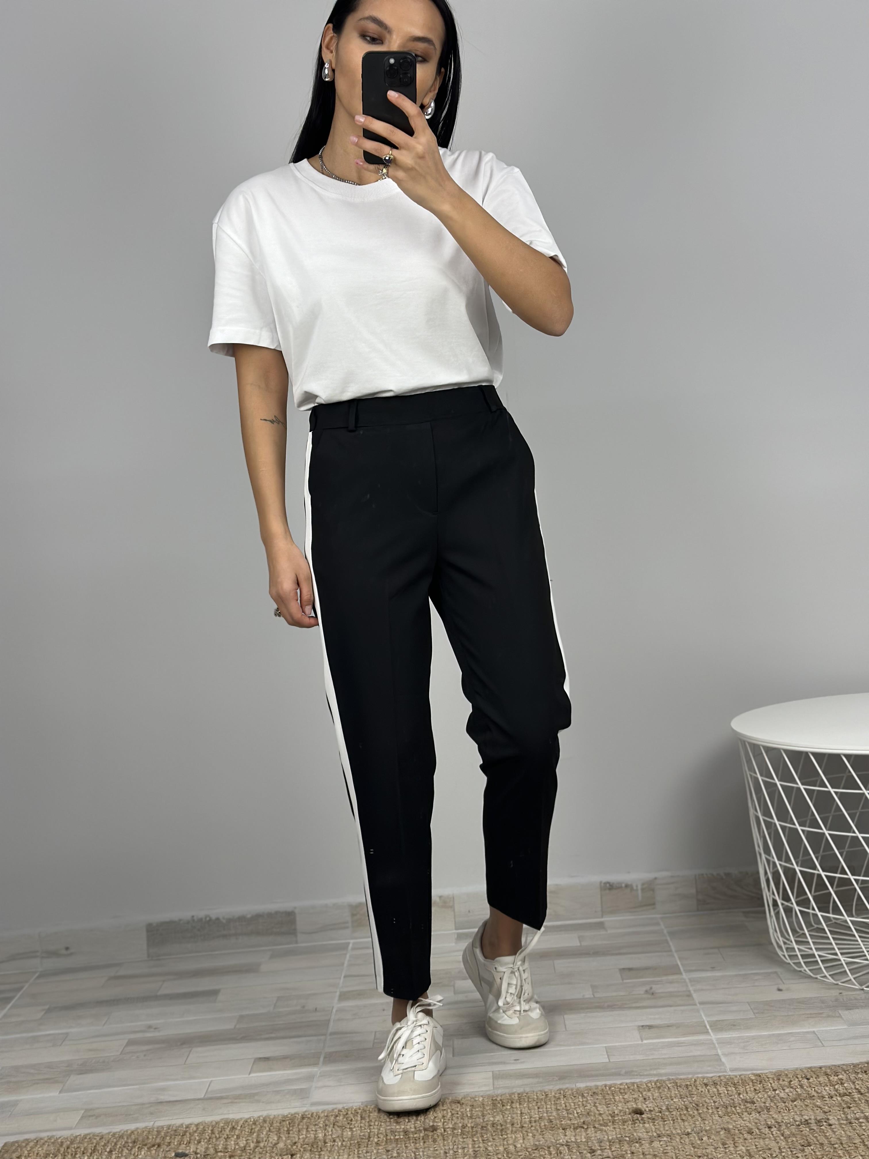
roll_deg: +3.4
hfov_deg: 30.3
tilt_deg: -32.3
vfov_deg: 39.7
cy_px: 580
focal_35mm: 48
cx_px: 434
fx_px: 1607
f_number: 1.78
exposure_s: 1/100
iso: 100
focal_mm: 6.86
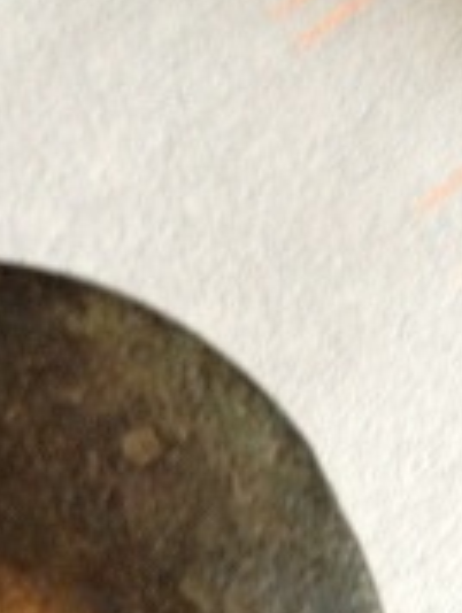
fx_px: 1562
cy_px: 692
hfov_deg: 16.3
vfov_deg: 21.0
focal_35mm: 88
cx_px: -55
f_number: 2.4
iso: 250
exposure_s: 1/20
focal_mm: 4.28
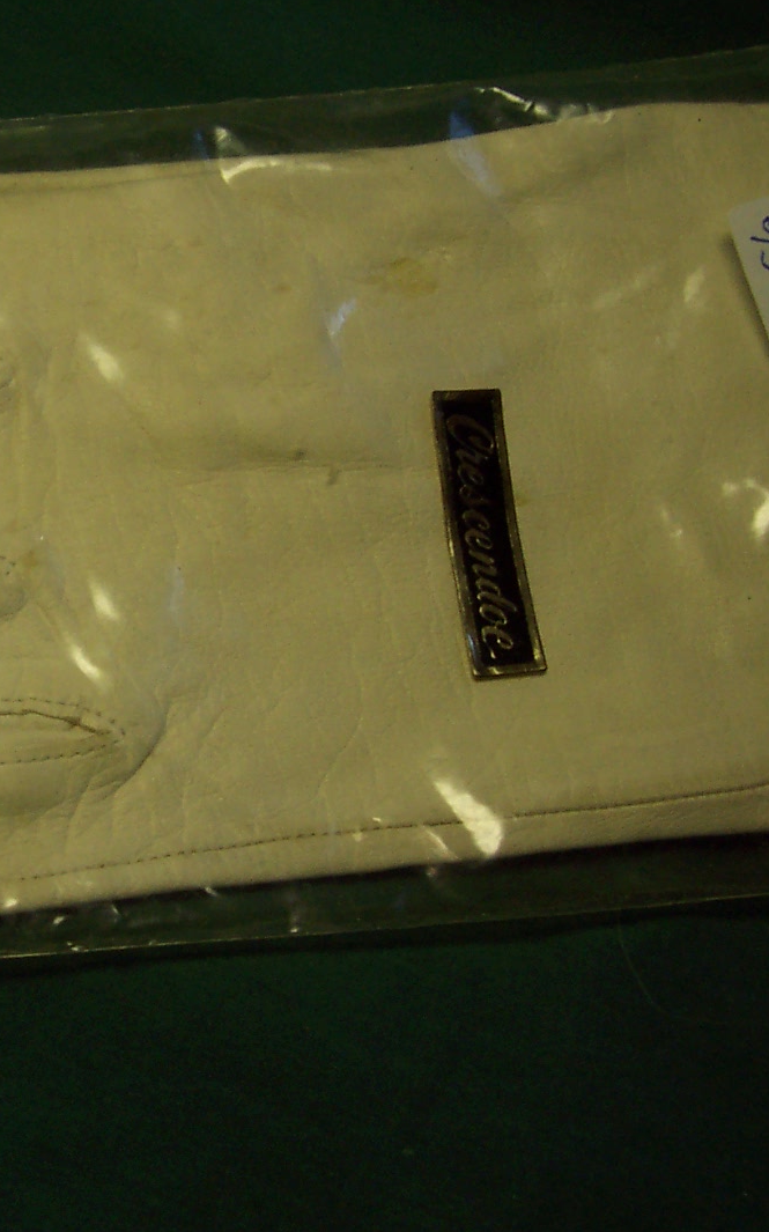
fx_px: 2047
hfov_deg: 20.8
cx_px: 82
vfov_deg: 33.5
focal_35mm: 61
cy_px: 583
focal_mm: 5.6
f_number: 2.8
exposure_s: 1/180
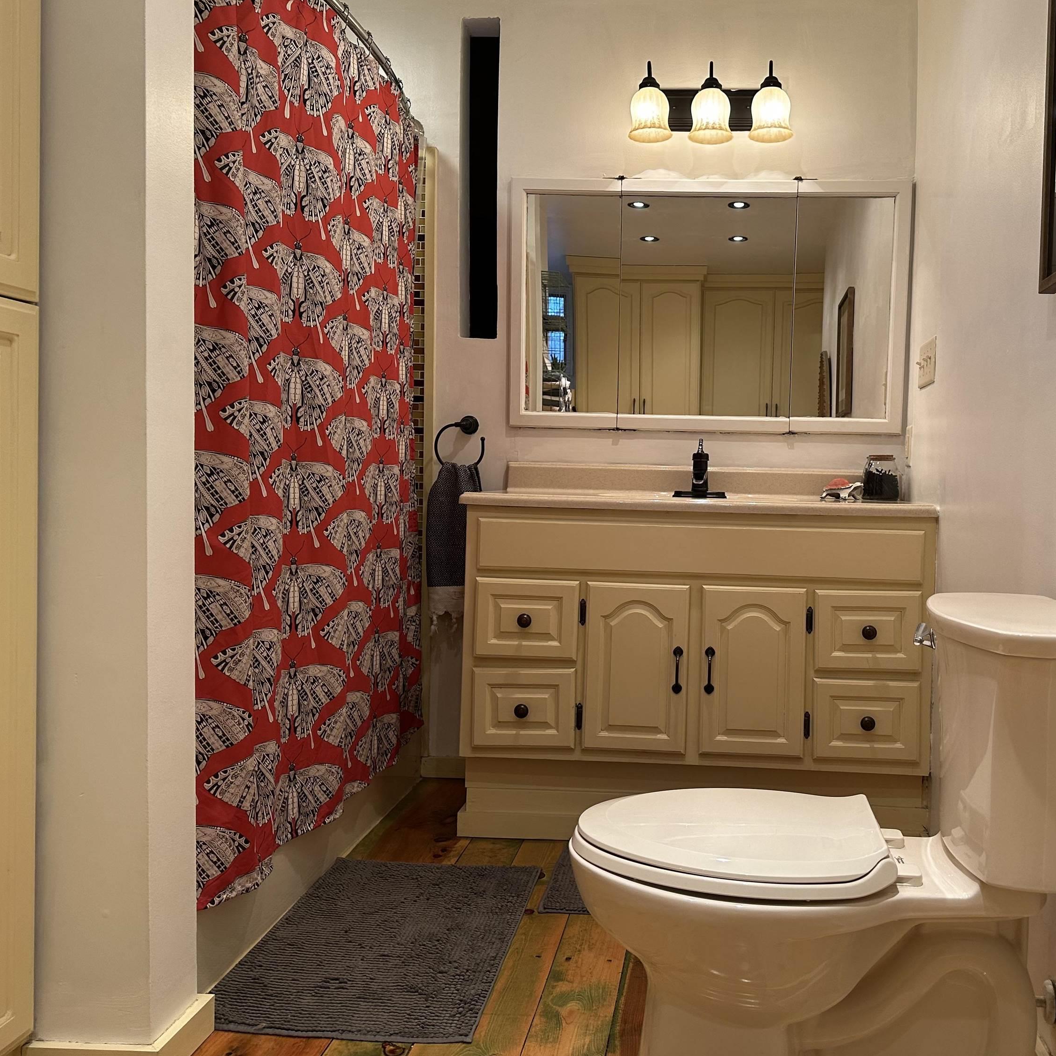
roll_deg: -1.4
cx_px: 668
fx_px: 1001
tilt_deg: -2.4
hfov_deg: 54.9
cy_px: 516
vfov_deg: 55.6
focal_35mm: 29
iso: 160
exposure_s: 1/60
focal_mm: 6.86
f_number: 1.78
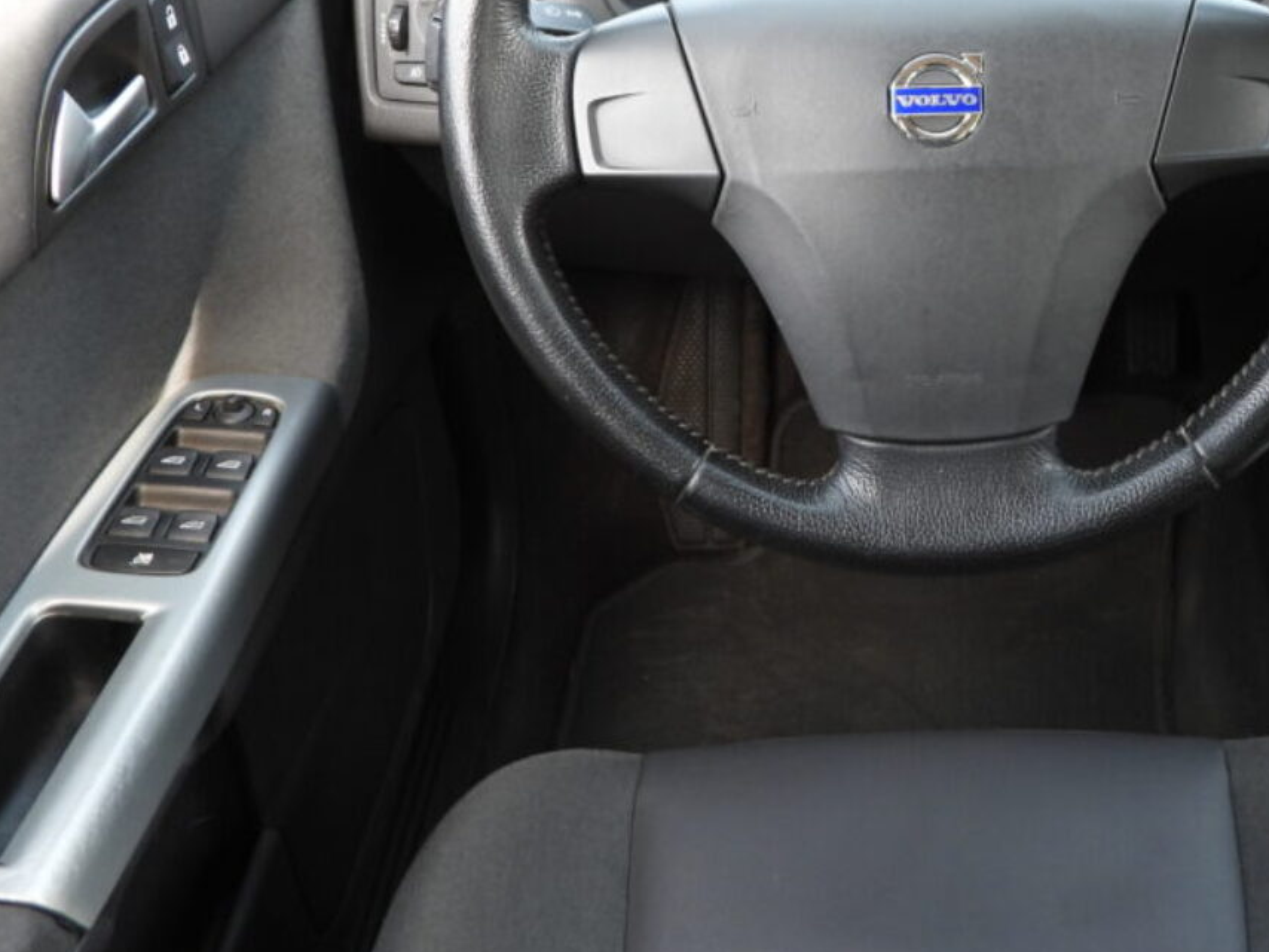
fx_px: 1650
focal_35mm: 45
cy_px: 284
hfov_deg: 40.7
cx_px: 970
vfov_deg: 31.8
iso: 100
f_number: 2.8
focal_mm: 4.3
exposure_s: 1/60
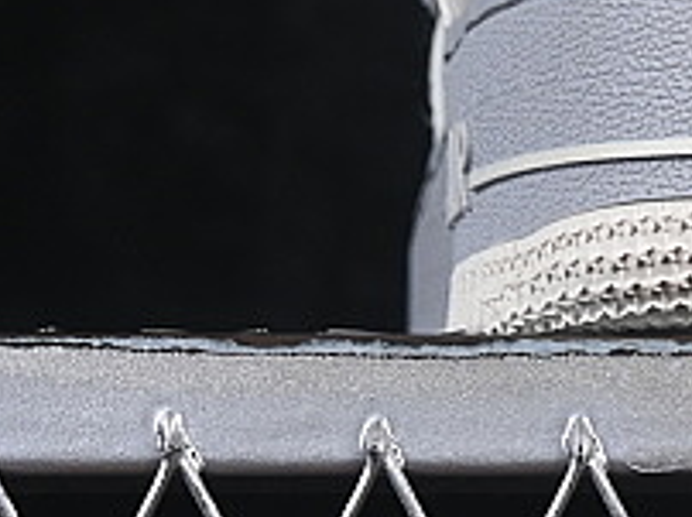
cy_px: -431
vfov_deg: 3.8
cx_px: 1274
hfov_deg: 5.1
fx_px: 7707
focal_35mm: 386
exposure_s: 1/80
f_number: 8
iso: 160
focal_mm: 50
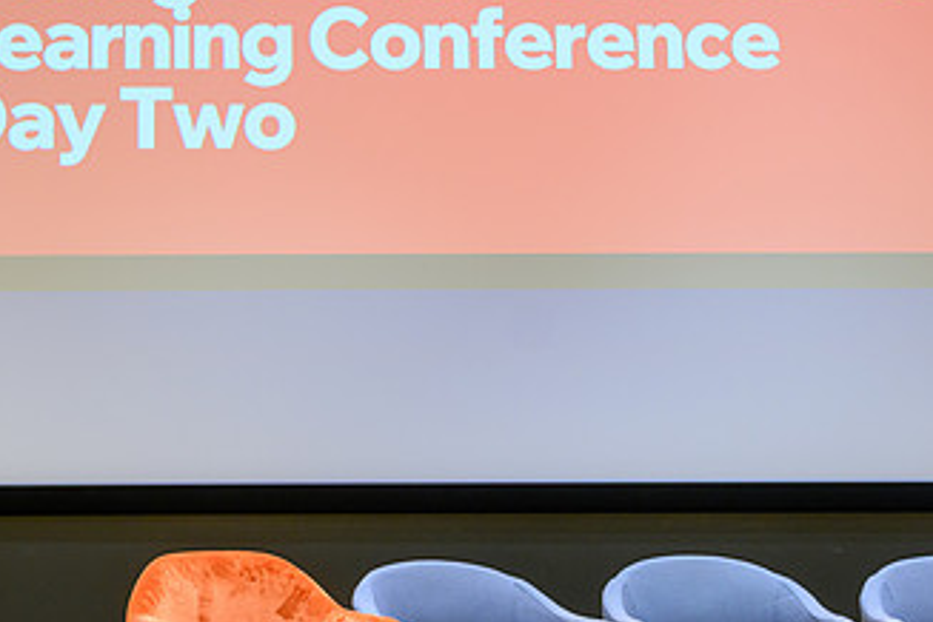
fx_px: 1970
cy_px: 221
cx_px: 223
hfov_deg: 26.3
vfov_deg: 17.9
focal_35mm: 76
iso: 1100
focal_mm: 42
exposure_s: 1/200
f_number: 2.8
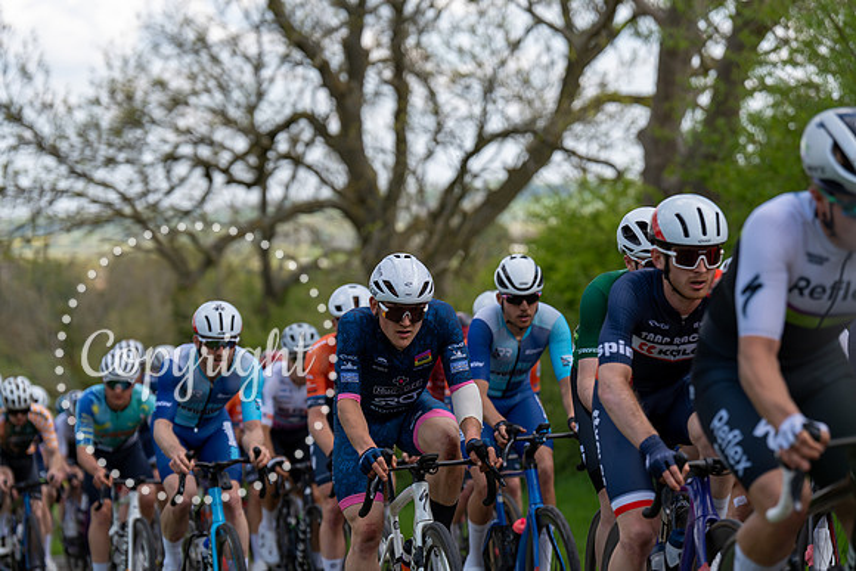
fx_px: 3068
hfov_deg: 15.9
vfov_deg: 10.6
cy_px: 286
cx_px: 428
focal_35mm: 129
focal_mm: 129
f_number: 3.5
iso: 160
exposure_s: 1/1000
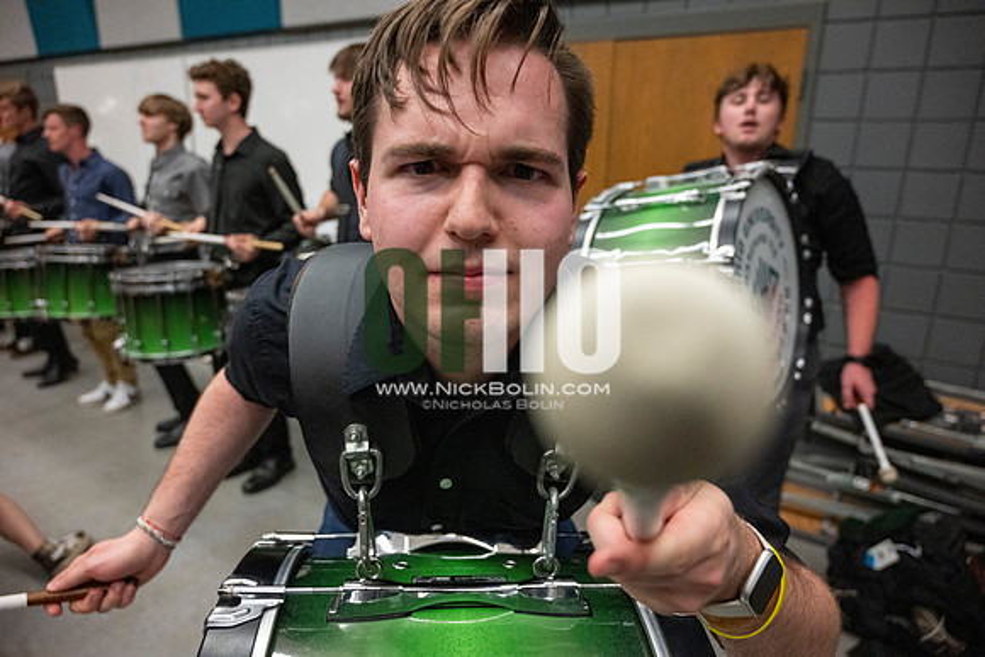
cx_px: 492
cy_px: 328
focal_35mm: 24
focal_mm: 24
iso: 10000
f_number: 4
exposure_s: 1/500
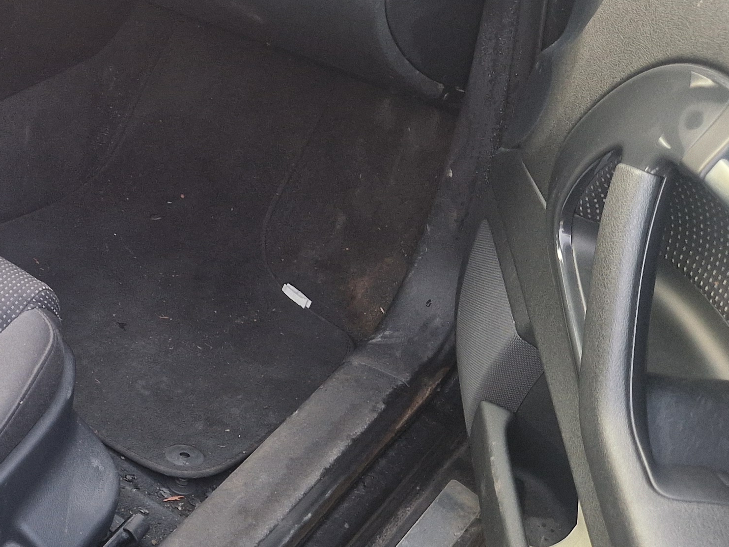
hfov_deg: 28.1
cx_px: -98
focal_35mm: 62
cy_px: 199
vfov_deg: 23.6
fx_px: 1306
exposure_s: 1/100
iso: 125
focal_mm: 5.4
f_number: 1.8
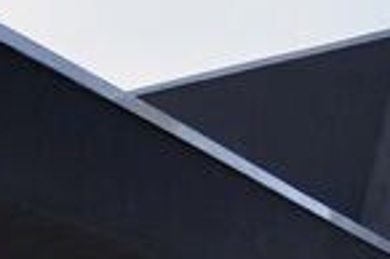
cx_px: -502
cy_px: 696
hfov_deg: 15.6
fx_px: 887
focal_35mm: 82
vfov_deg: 11.9
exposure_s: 1/250
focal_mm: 10
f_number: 8
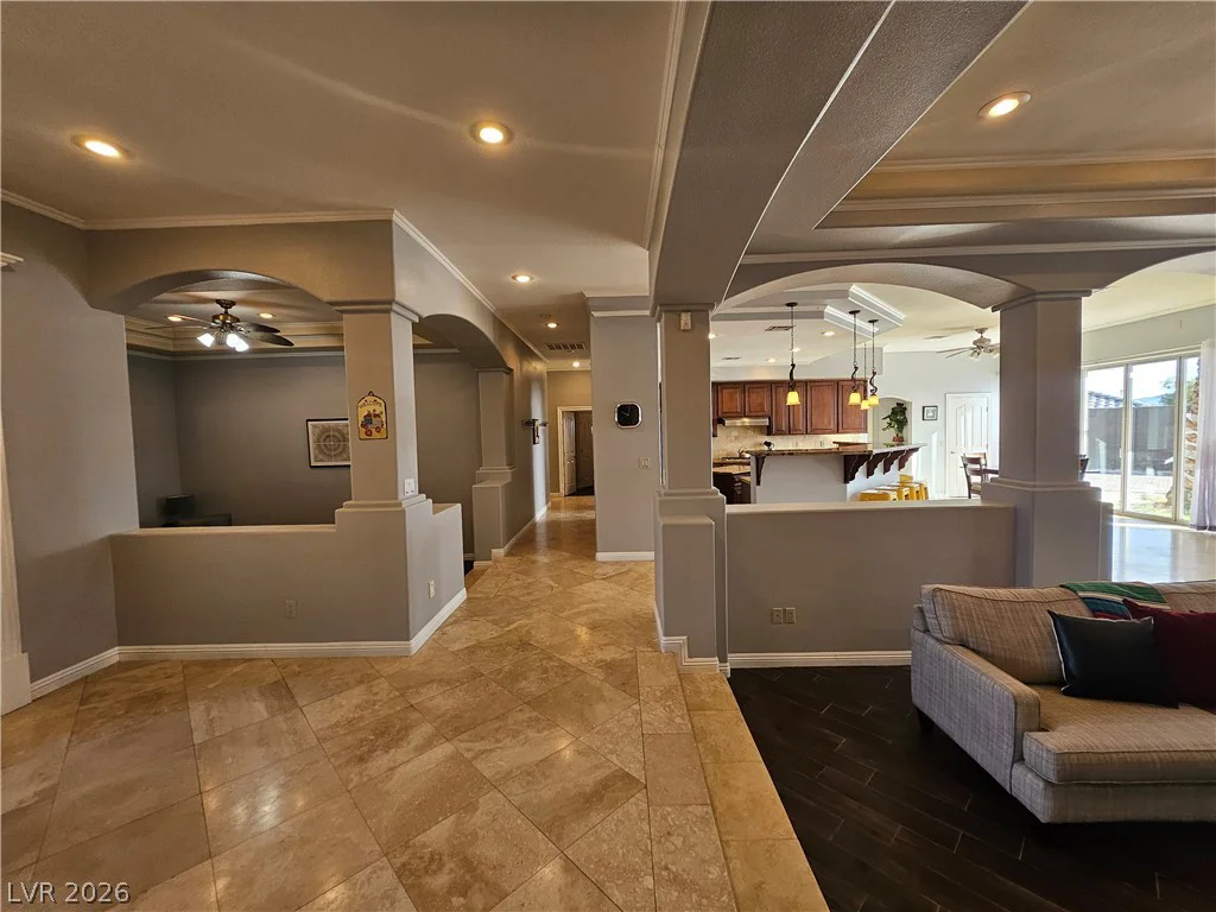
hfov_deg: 106.2
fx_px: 457
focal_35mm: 13
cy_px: 456
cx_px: 608
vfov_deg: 89.9
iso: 64
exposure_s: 1/60
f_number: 2.2
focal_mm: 1.7
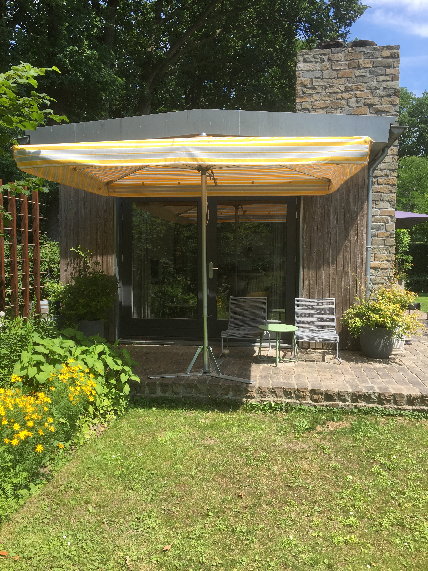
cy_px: 286
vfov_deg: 61.7
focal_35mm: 29
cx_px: 214
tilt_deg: -2.5
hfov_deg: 48.2
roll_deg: -0.4
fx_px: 478
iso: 25
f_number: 2.2
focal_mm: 4.15
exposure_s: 1/754
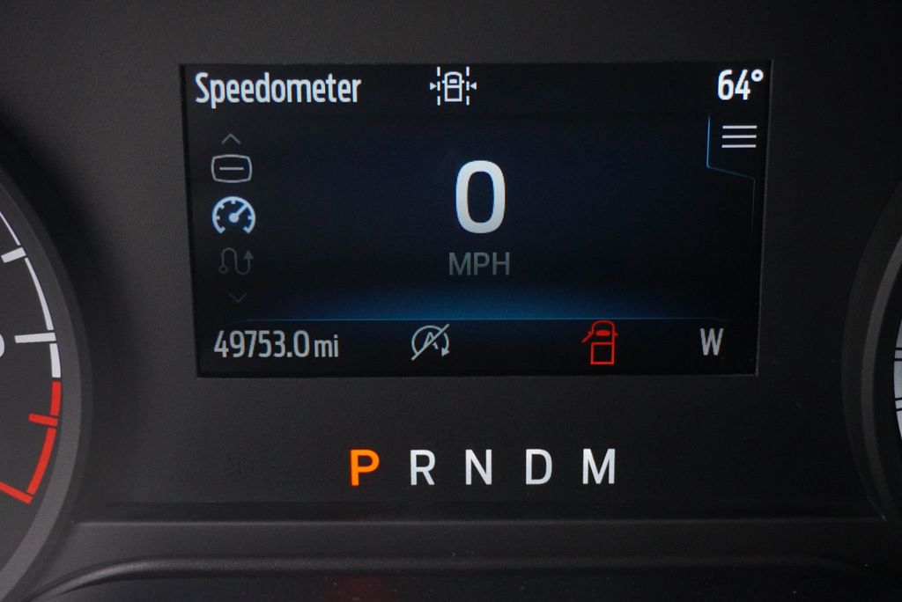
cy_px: 301
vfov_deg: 25.1
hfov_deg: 36.9
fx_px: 1354
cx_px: 451
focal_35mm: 54
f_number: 5.6
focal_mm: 36
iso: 3200
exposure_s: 1/800
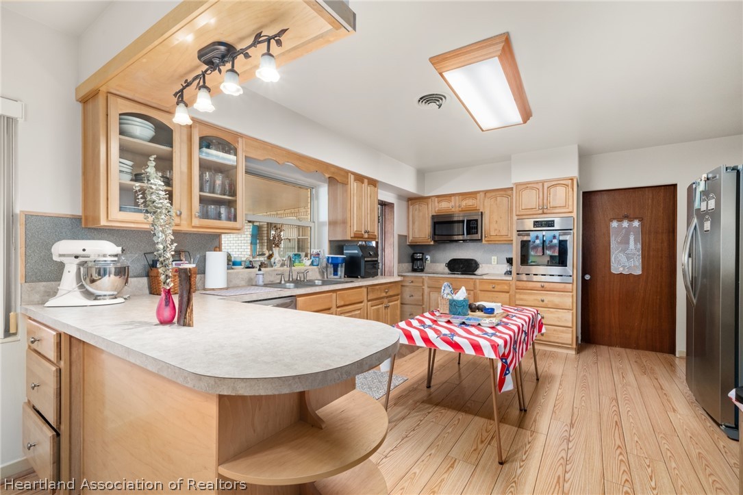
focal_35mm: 15
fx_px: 310
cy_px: 248
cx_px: 372
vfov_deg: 77.3
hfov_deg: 100.4
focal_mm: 15
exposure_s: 1/1.67
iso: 400
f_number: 11
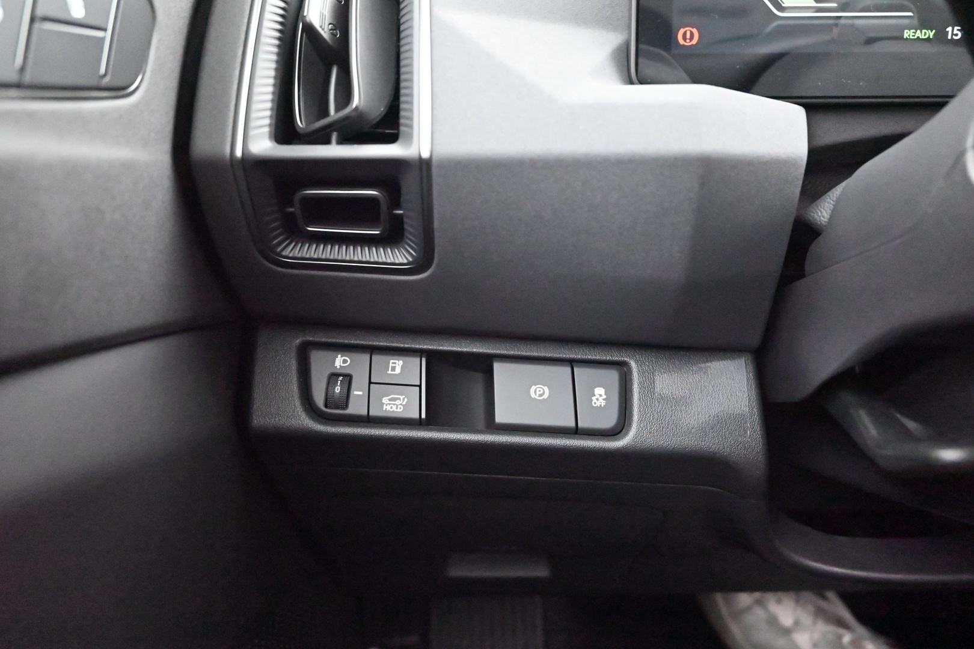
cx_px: 487
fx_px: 649
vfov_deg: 53.1
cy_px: 324
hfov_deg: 73.7
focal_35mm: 24
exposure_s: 1/30
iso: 25600
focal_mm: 24
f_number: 4
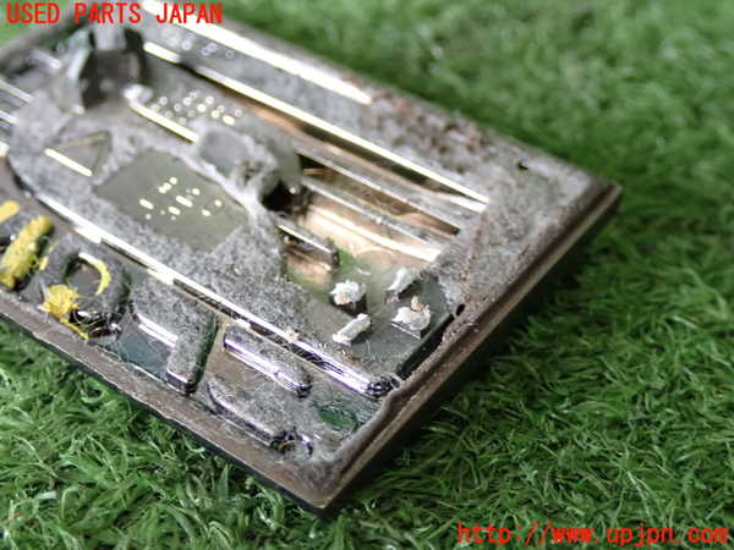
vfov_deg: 23.7
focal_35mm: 62
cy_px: 275
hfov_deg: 31.2
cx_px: 367
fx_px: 1315
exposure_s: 1/80
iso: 1250
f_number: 3.6
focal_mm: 11.09
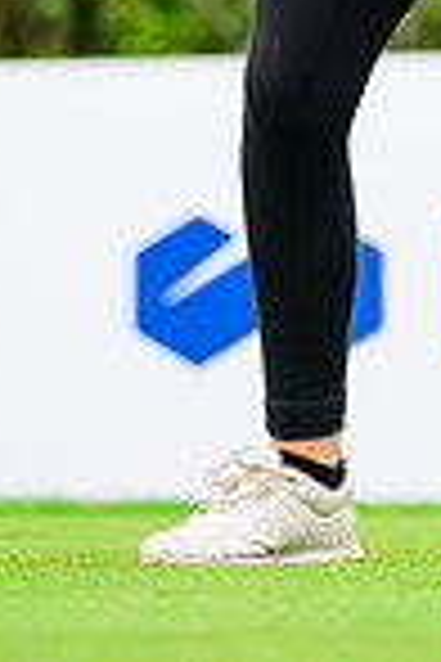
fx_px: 6449
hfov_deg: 3.9
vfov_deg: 5.8
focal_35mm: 351
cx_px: 382
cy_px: -347
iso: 1250
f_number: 3.2
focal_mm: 115
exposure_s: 1/2000
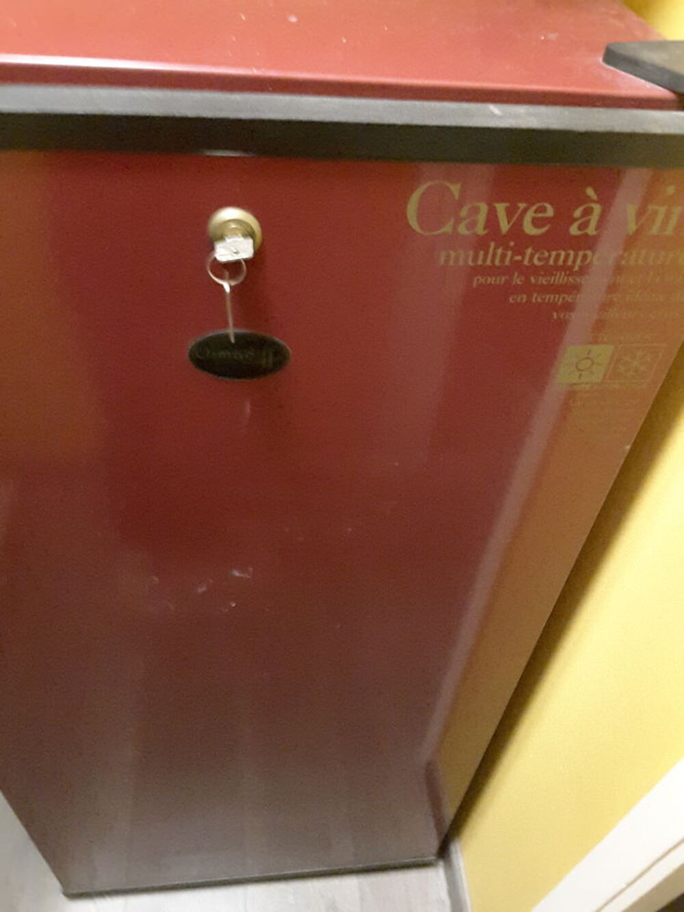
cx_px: 342
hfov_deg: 45.4
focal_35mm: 31
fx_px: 817
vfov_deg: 58.3
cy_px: 456
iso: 1000
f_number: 1.9
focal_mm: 2.9
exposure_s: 1/17
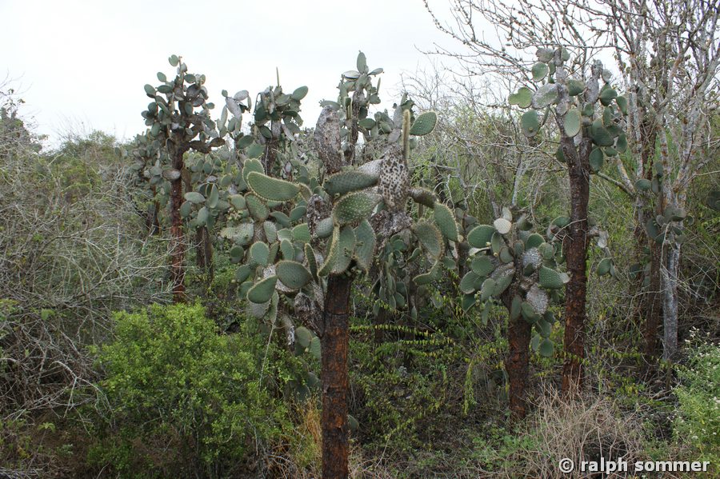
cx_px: 360
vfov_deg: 47.9
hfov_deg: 67.4
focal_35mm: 27
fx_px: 540
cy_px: 240
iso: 100
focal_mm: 18
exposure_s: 1/50
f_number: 5.6
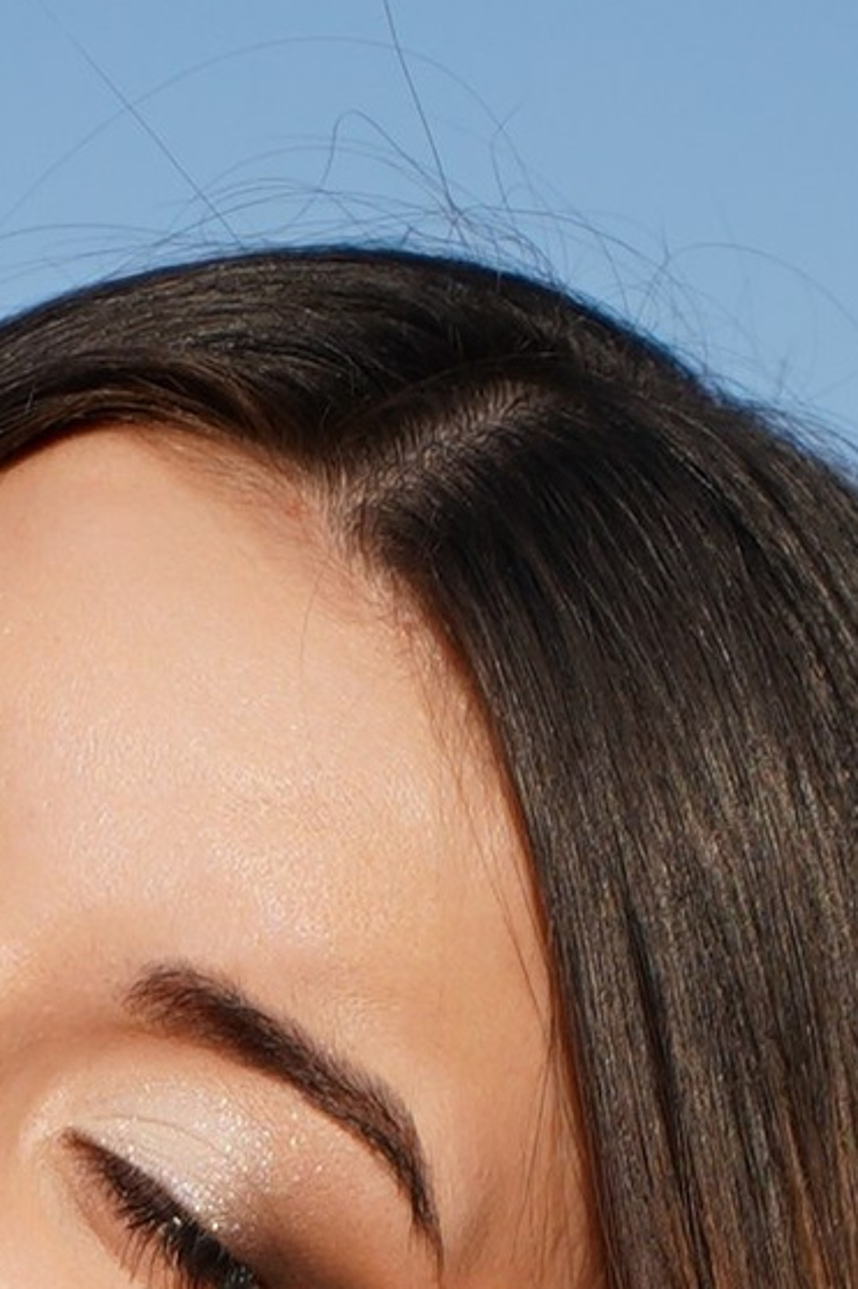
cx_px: -590
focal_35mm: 469
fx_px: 16776
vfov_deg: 4.2
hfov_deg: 2.9
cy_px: 4341
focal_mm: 68
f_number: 2.8
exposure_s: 1/2000
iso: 100
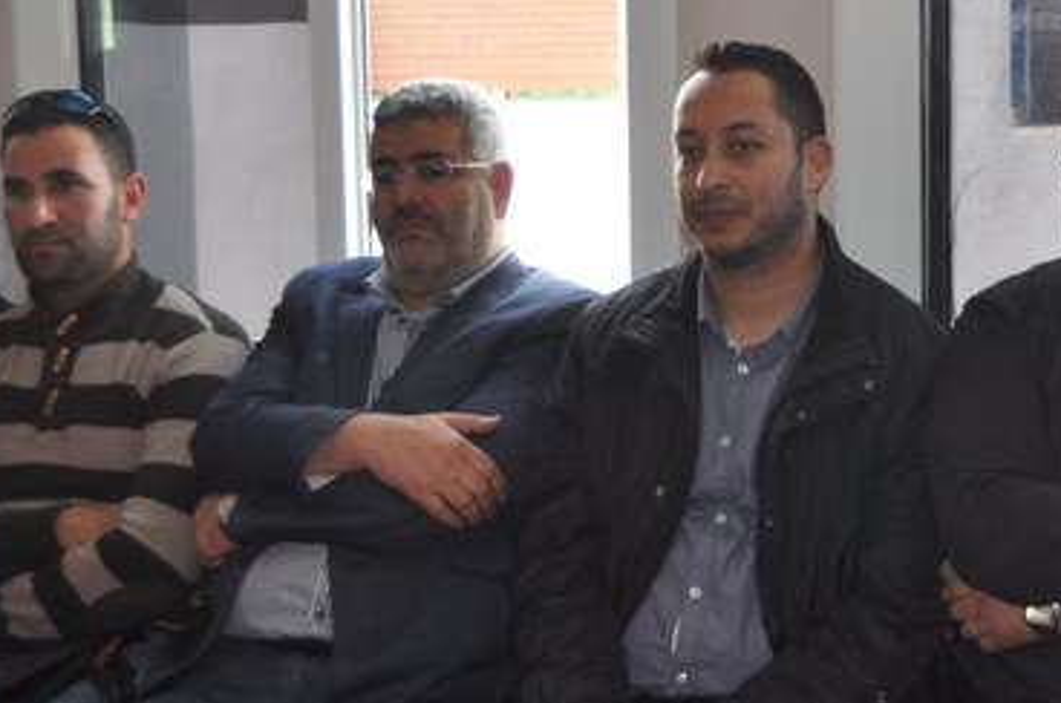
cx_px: 703
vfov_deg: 16.8
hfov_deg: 25.0
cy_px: 324
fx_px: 2379
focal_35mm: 81
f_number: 4.2
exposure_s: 1/125
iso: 500
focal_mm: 31
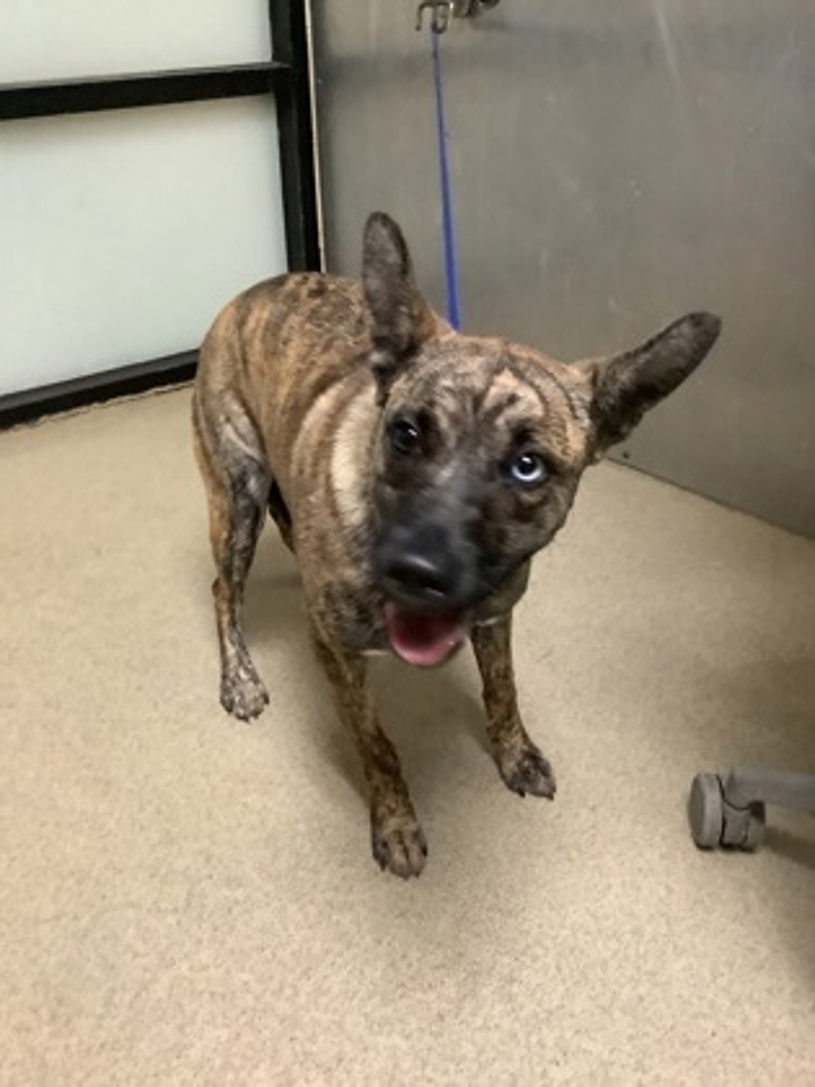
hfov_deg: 45.4
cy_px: 544
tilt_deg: -32.6
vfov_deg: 58.4
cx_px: 408
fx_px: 973
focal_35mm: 31
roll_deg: +0.1
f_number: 2.4
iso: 500
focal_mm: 3.3
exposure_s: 1/25
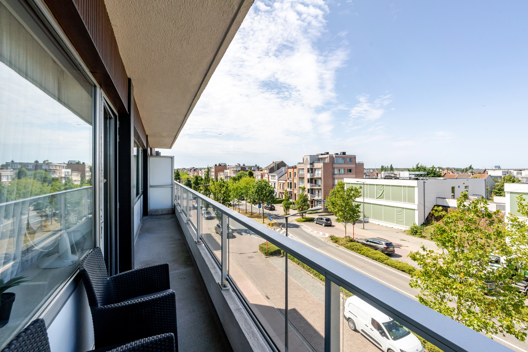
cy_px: 176
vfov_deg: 73.8
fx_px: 235
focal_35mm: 16
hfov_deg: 96.7
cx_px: 264
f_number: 11
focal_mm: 16
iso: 800
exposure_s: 1/800
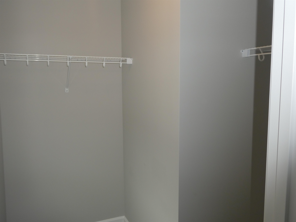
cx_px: 148
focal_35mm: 31
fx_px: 265
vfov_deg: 45.4
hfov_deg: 58.4
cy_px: 111
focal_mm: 5.4
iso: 100
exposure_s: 1/60
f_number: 3.5
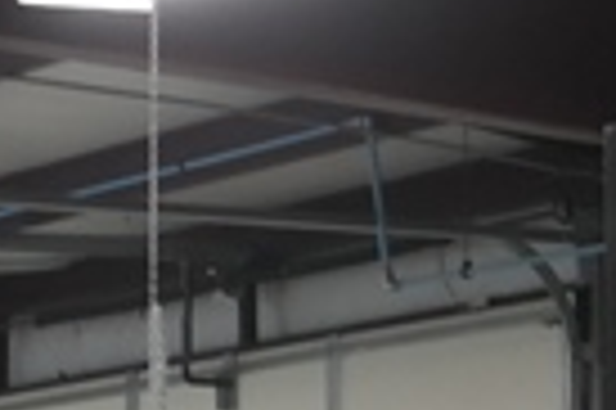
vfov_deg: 6.0
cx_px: -1497
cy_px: 773
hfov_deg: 7.5
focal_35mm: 225
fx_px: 3845
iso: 400
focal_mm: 20
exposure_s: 1/40
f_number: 3.5
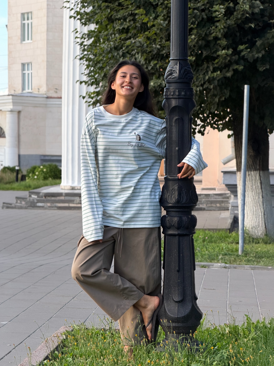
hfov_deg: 14.5
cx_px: 136
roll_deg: -0.5
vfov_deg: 19.3
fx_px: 1076
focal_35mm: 102
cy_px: 182
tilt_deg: -2.5
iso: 50
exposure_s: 1/187
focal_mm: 16.89
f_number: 2.8
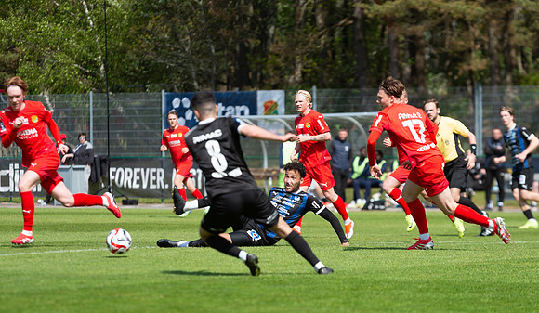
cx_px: 306
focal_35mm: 243
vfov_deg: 5.1
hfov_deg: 8.8
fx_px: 3498
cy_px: 203
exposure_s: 1/1000
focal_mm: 200
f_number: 4
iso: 100
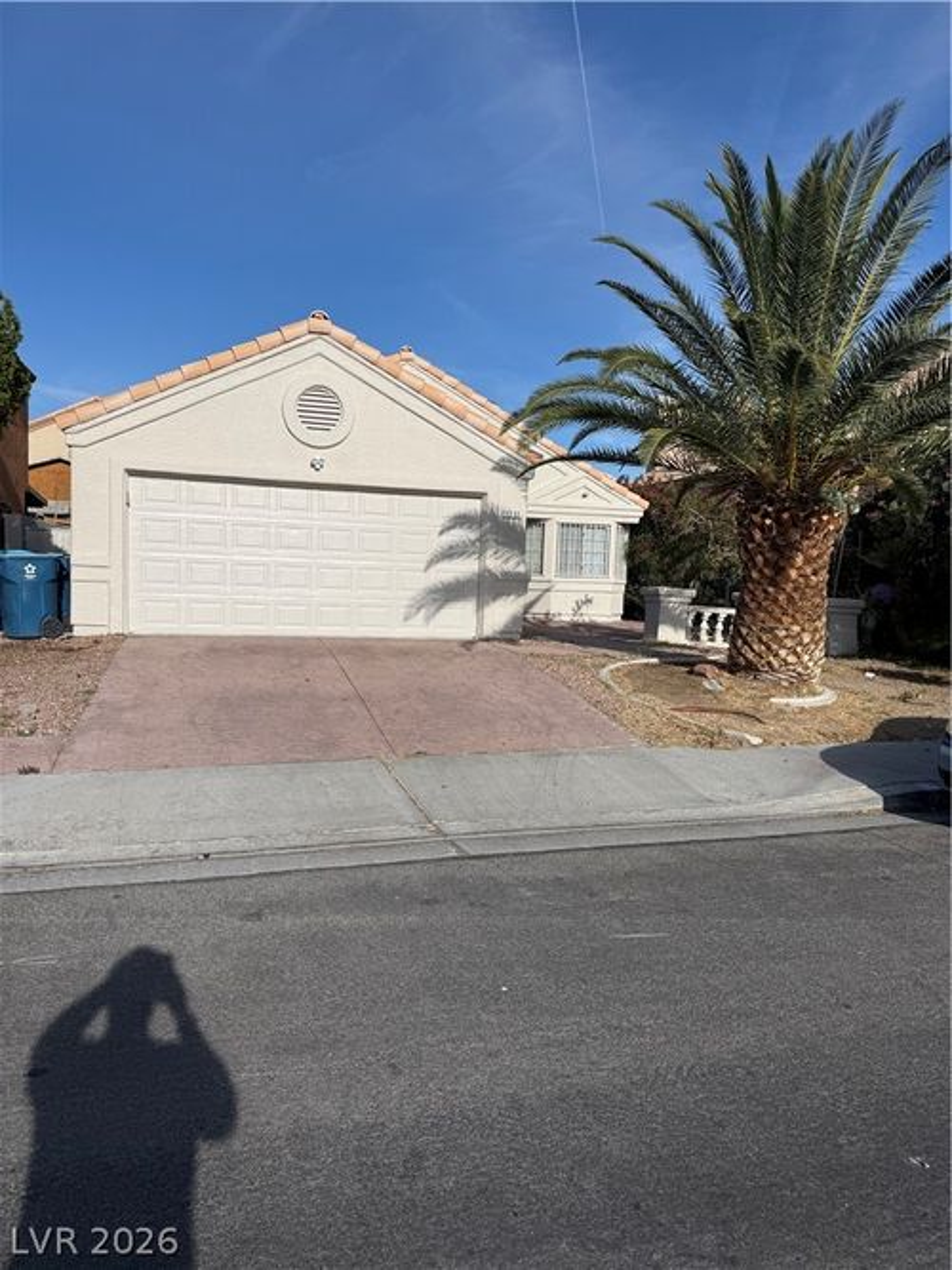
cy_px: 635
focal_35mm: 24
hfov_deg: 56.8
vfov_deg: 71.6
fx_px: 880
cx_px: 476
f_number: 1.78
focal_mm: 6.76
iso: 80
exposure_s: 1/7353
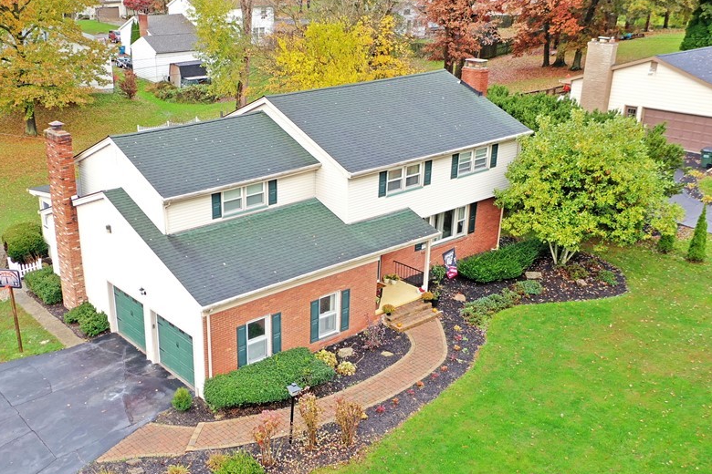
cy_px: 273
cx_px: 253
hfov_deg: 48.9
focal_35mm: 39
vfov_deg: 34.1
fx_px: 771
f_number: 2.8
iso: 160
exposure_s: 1/30
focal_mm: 10.26
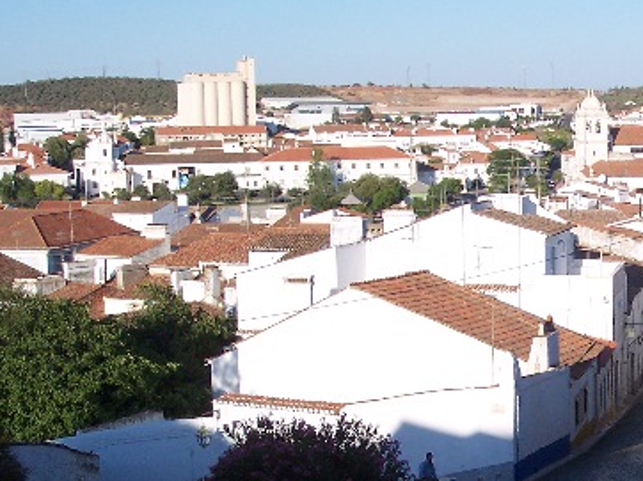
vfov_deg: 17.5
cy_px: 272
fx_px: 1559
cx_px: 618
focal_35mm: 84
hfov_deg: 22.5
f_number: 4.8
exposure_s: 1/700
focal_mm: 8
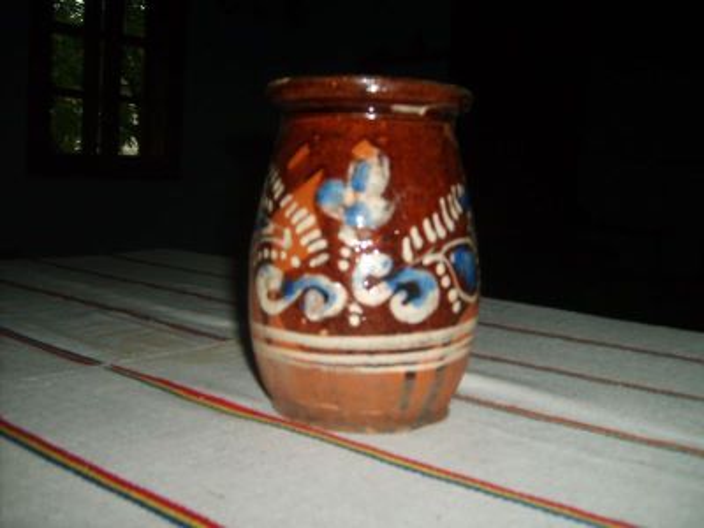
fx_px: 712
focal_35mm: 35
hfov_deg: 52.6
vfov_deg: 40.7
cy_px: 264
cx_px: 352
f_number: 2.8
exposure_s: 1/45
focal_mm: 5.8
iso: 100
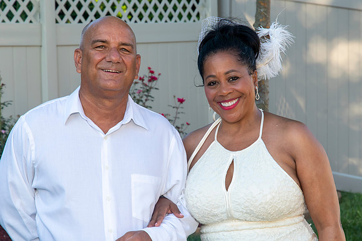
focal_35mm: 117
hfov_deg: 17.5
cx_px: 196
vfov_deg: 11.7
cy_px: 129
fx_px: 1179
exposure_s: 1/250
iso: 400
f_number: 9
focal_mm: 72
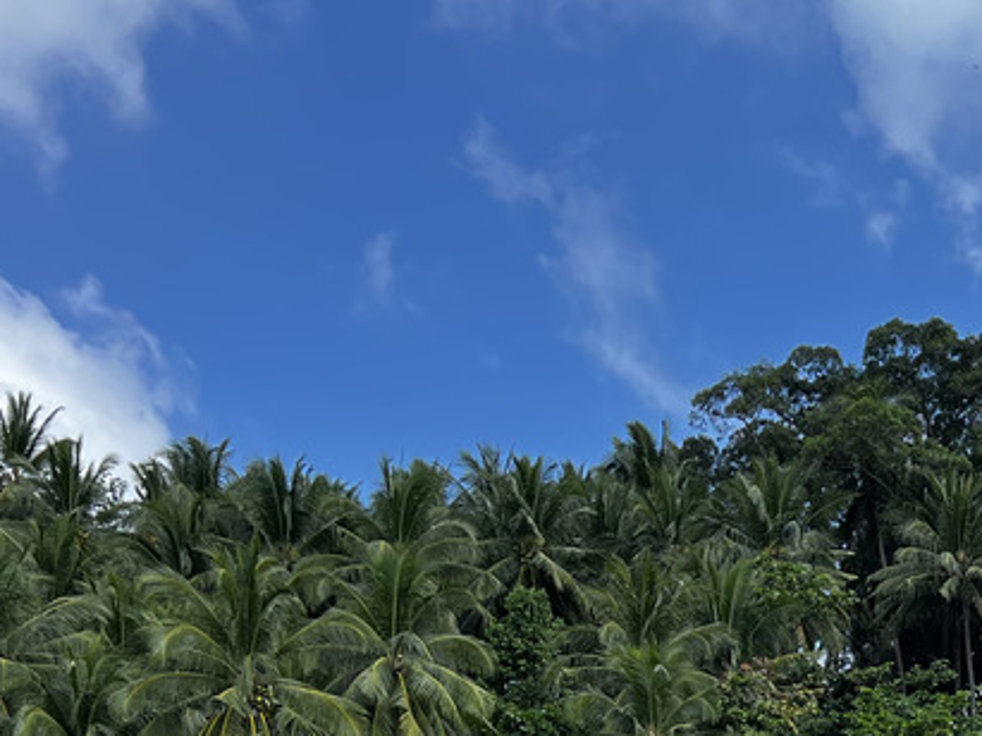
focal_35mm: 76
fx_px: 2155
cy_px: 1035
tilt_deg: +5.6
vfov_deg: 17.8
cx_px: 870
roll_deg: +0.4
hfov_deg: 25.0
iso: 50
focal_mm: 5.7
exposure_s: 1/1838
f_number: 1.5
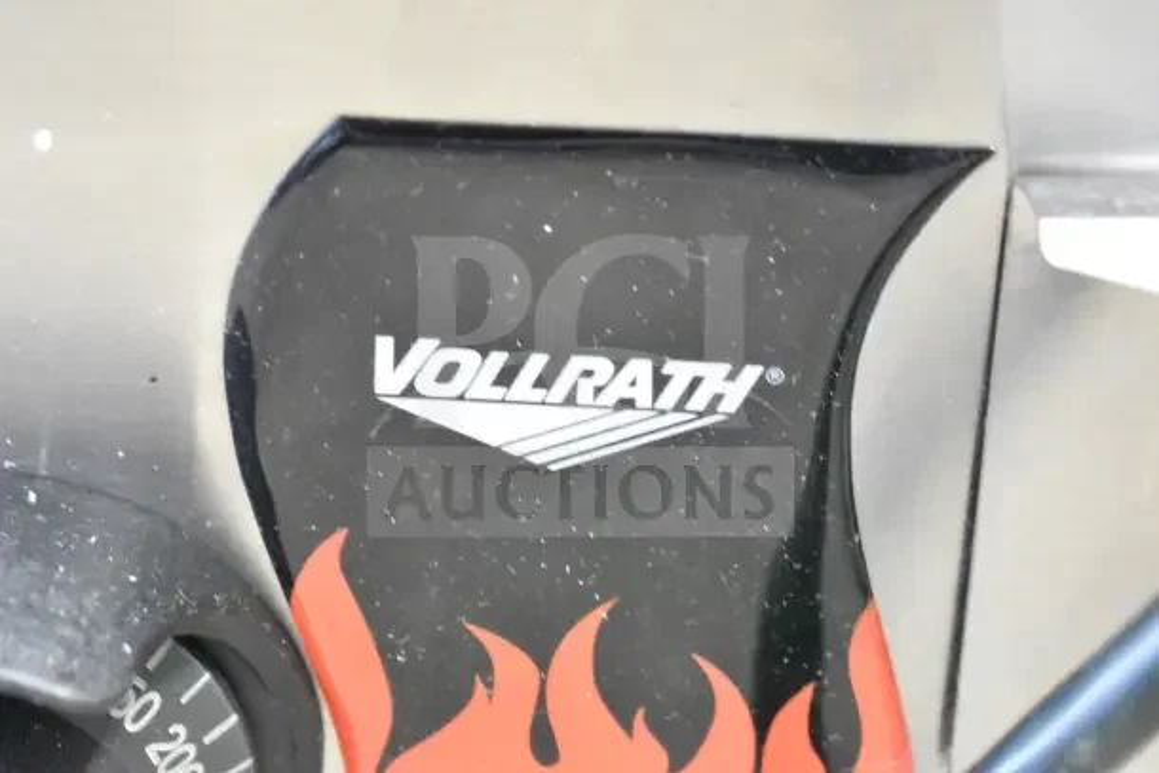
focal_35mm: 82
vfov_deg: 16.6
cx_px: 580
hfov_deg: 24.6
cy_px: 386
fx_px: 2657
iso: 25600
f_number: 5.6
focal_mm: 55
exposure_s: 1/25
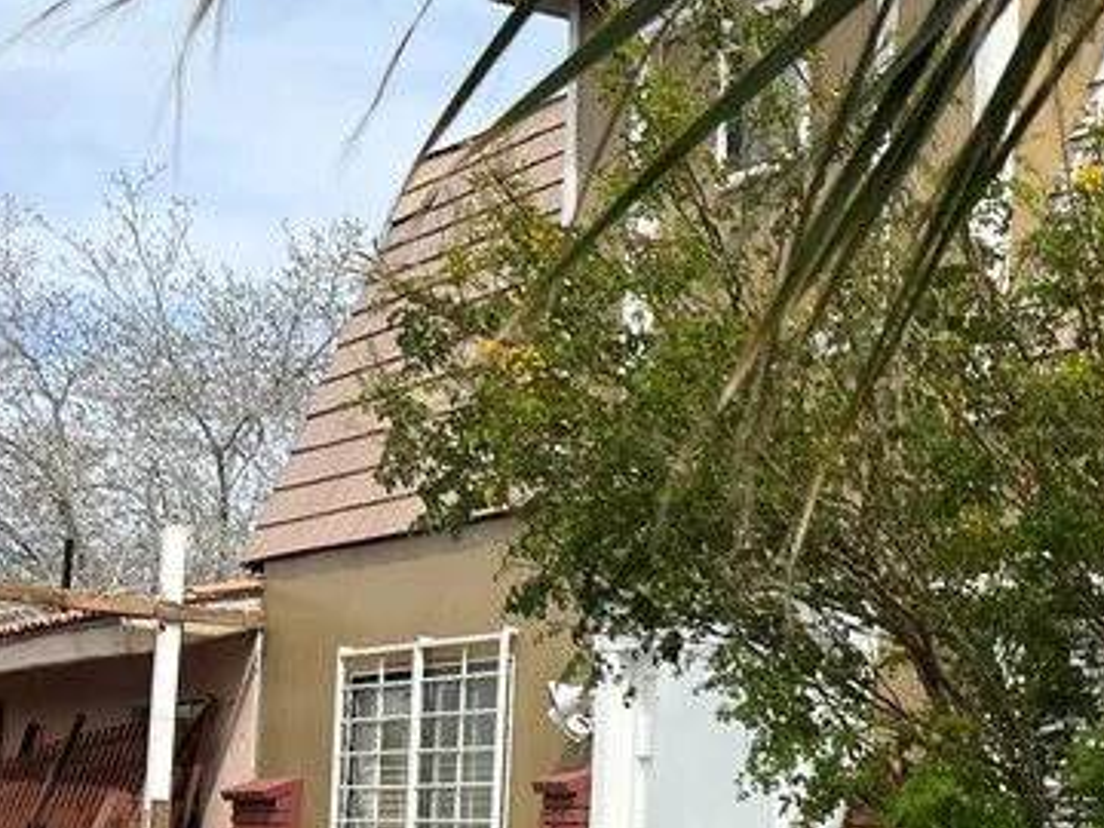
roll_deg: -2.8
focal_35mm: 74
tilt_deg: +1.0
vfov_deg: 19.0
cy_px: 929
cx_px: 1543
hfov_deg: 22.6
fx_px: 2360
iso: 50
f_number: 1.5
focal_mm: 5.7
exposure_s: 1/4274
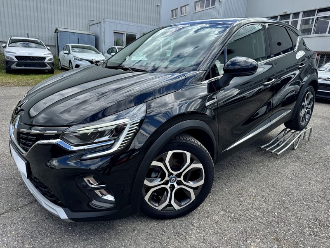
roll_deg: -3.8
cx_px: 165
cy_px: 124
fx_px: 229
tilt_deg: -14.5
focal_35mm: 24
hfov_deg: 71.6
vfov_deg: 56.8
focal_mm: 6.76
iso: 80
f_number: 1.78
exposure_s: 1/1560
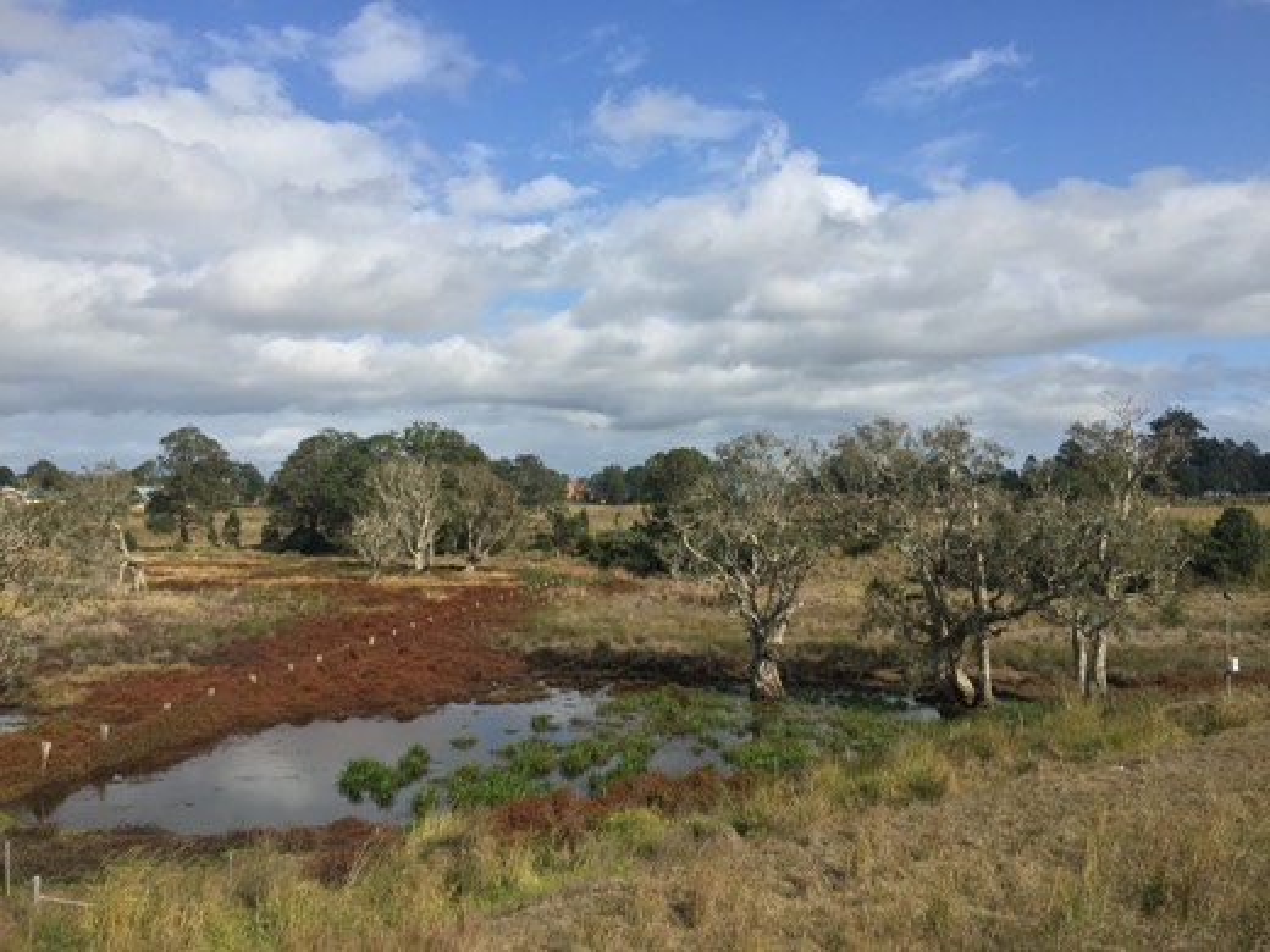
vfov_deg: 48.2
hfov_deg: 61.7
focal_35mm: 29
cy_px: 476
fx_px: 1064
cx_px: 635
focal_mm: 4.15
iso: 32
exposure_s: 1/2326
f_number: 2.2
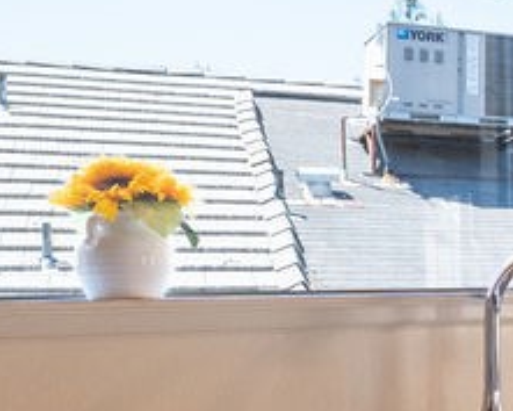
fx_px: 1321
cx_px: 1052
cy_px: 277
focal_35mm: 87
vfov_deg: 17.6
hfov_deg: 16.3
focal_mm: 20
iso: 1000
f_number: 13
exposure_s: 1/60
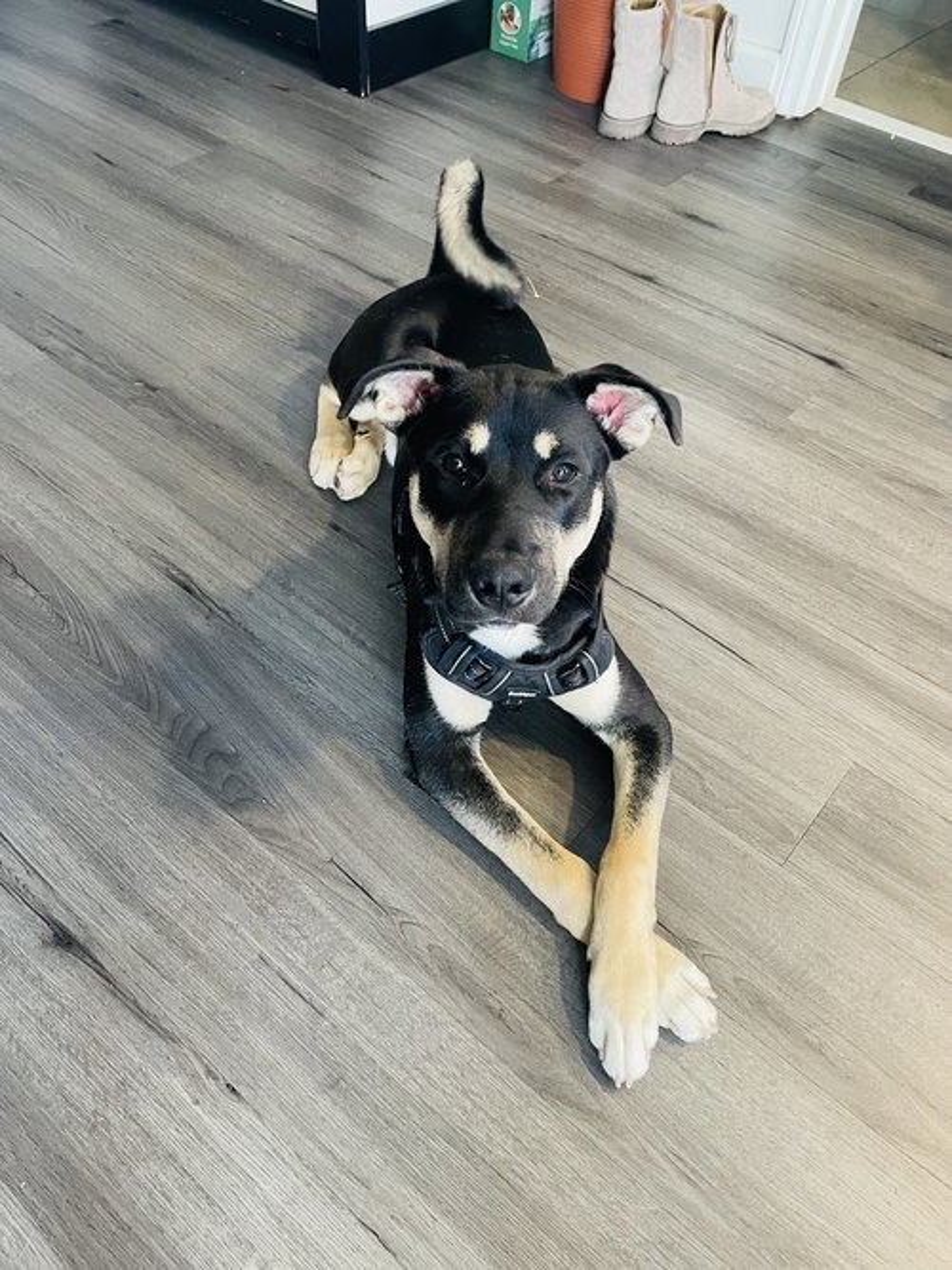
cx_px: 476
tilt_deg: -48.8
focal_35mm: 26
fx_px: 954
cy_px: 635
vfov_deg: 67.3
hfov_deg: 53.0
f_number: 1.6
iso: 250
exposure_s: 1/60
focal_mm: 4.2
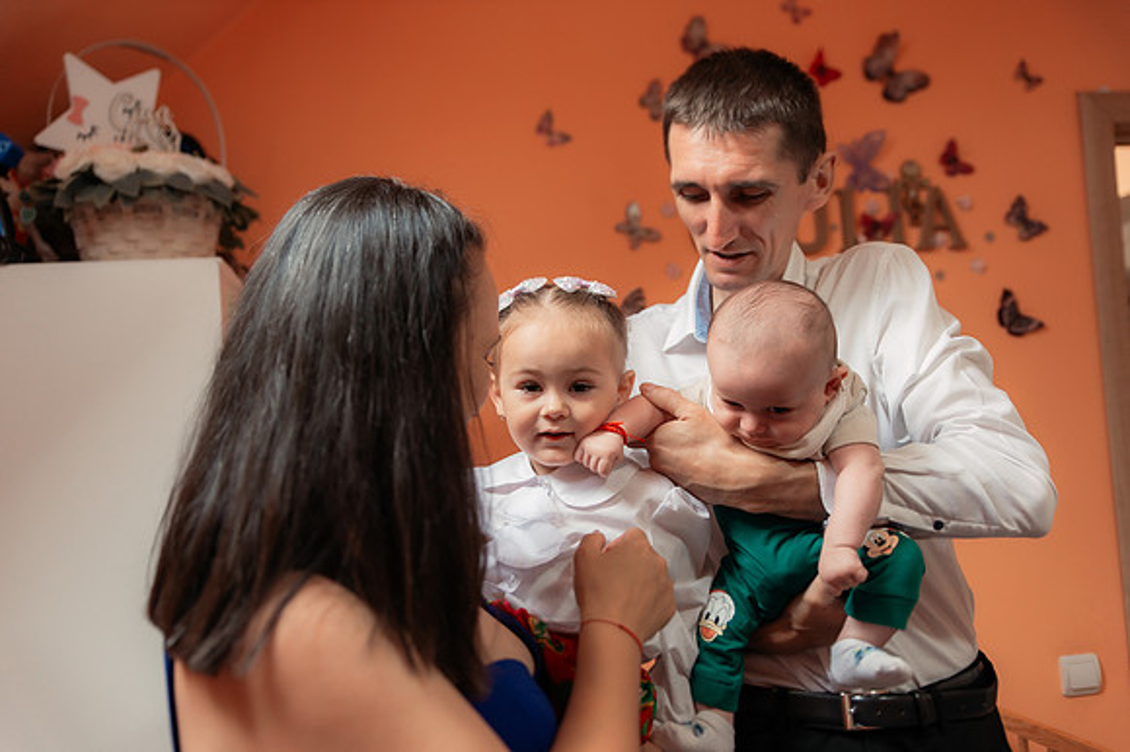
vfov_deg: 41.1
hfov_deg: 58.7
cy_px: 376
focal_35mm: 32
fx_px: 1004
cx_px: 565
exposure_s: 1/125
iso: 1000
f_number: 2.8
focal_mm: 32
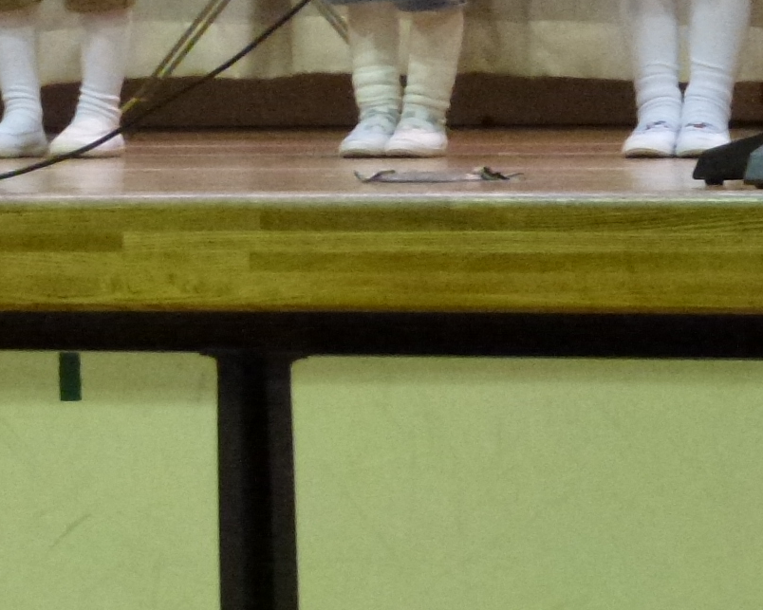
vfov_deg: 6.0
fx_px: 5758
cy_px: -58
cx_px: -77
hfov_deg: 7.5
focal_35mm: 255
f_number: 4.8
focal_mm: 14.8
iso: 800
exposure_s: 1/20
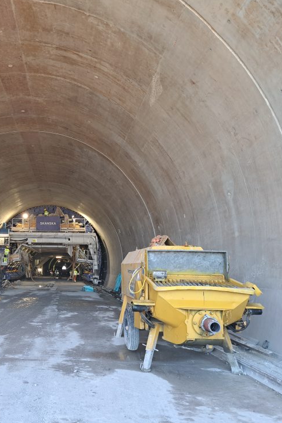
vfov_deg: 55.8
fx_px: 399
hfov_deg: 36.9
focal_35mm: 34
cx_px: 40
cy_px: 212
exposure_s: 1/50
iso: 80
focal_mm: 5.23
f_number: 1.8
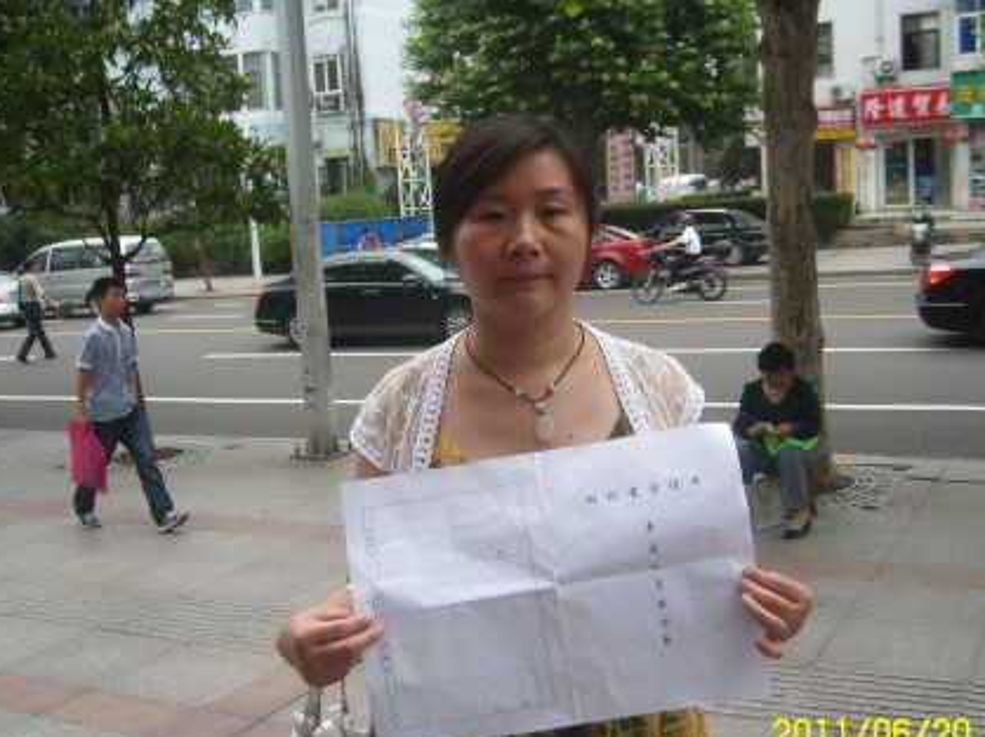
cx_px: 490
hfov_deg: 45.8
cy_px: 392
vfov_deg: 35.1
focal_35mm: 41
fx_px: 1166
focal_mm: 5.8
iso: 50
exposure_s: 1/323
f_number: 2.8
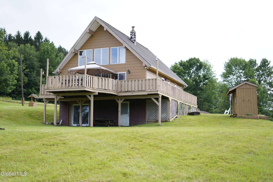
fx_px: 379
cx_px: 136
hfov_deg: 39.6
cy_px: 91
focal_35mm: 50
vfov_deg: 27.0
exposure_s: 1/1250
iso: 160
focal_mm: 50
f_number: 2.2
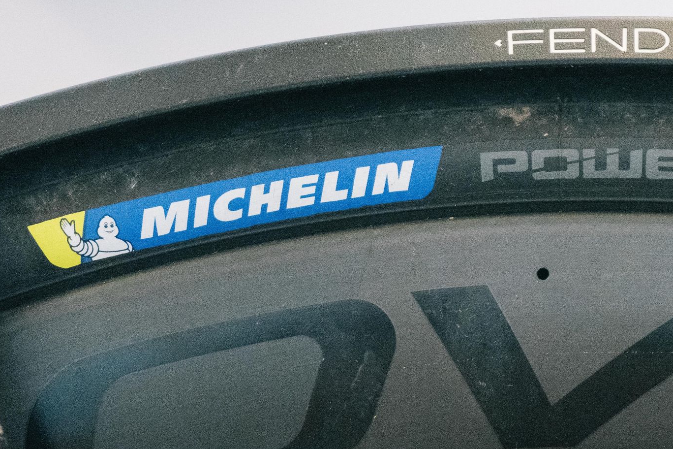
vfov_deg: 10.5
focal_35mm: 131
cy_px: 197
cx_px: 556
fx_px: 2449
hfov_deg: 15.5
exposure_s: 1/80
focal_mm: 70
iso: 12800
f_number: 5.6
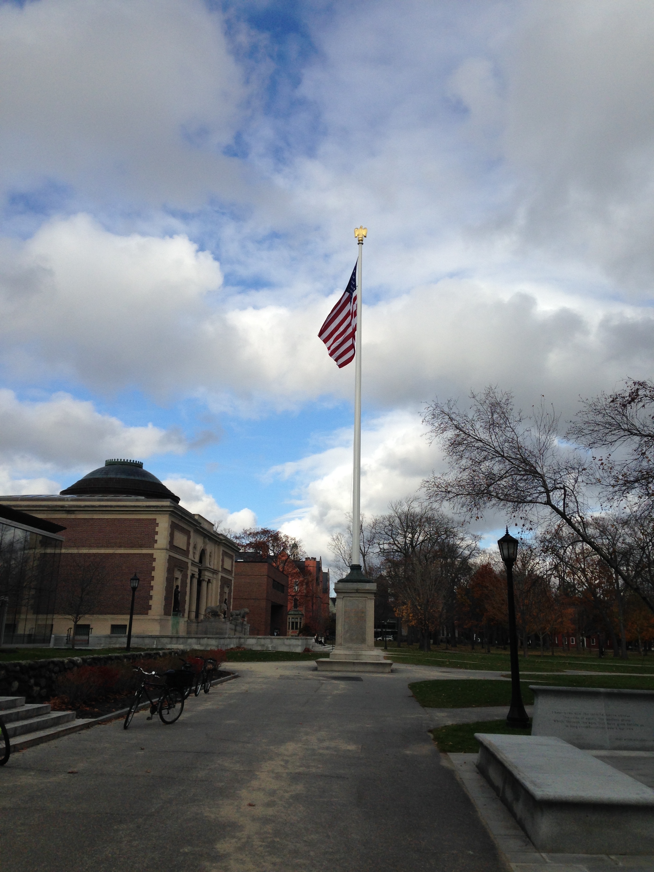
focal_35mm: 33
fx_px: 831
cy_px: 436
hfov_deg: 42.9
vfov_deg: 55.4
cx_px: 327
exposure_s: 1/1808
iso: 50
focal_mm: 4.12
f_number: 2.4
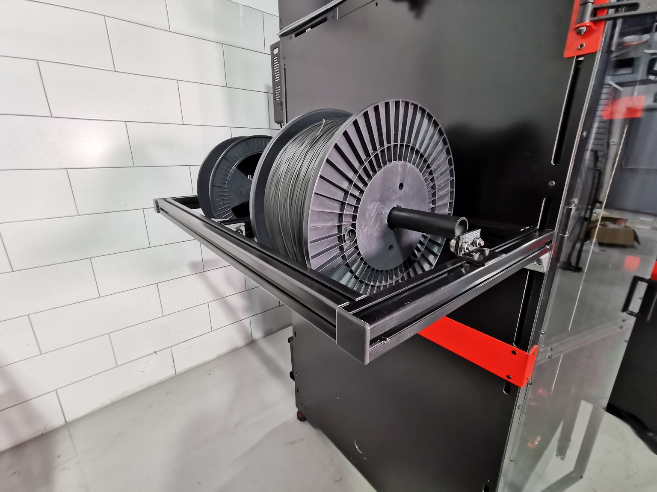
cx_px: 328
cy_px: 246
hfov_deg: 94.5
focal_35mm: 16
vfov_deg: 78.1
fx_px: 304
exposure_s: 1/50
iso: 320
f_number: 2.2
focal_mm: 2.35
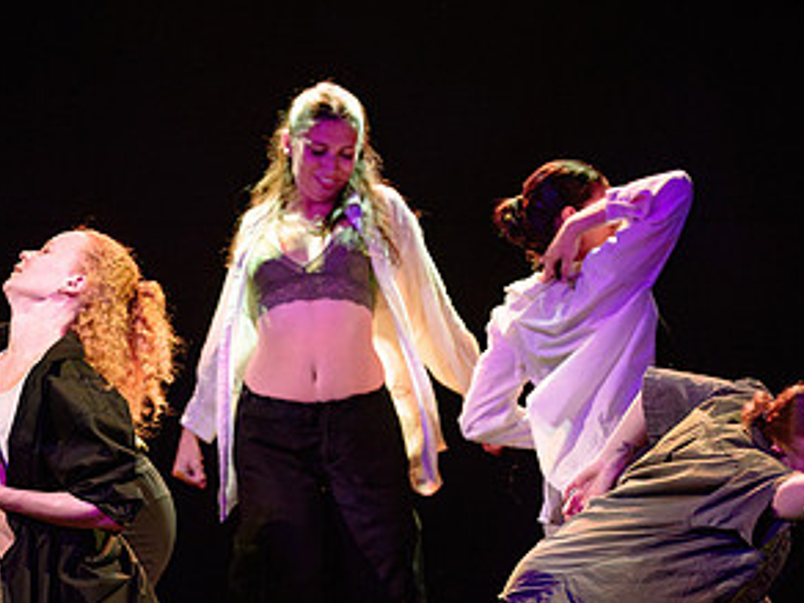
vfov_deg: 4.7
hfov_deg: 6.2
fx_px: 7409
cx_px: 341
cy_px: 384
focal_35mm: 319
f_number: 2.8
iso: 1600
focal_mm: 145
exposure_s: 1/320
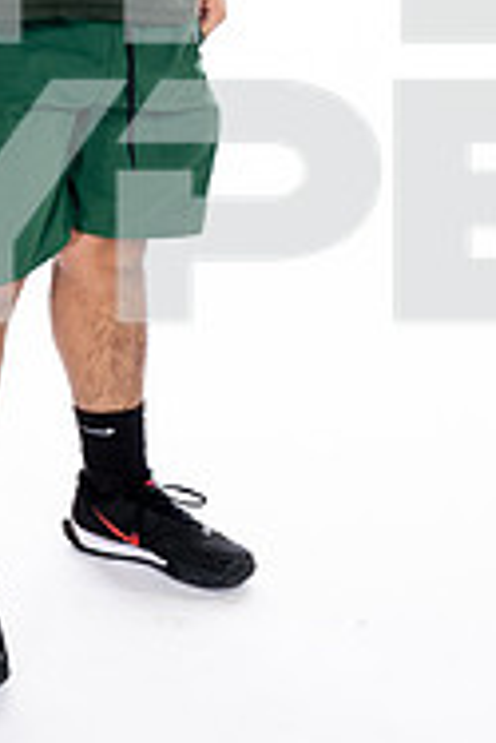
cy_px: -75
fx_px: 2434
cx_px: 79
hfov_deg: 11.6
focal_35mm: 118
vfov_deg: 16.8
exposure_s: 1/250
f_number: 5.6
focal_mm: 49
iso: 400
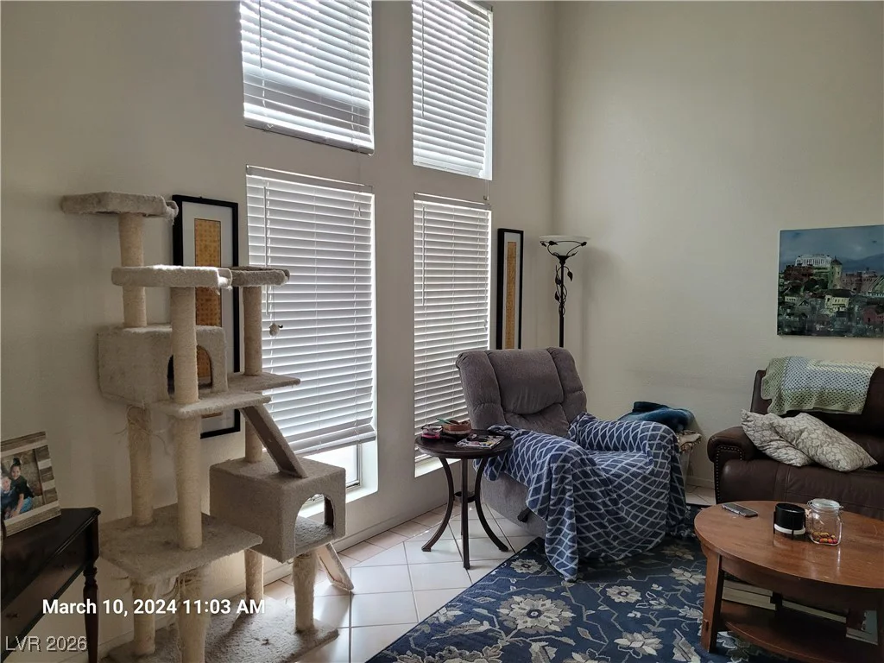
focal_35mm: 26
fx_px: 664
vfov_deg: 53.1
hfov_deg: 67.3
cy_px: 332
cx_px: 442
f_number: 1.8
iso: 250
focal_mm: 5.4
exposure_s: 1/120
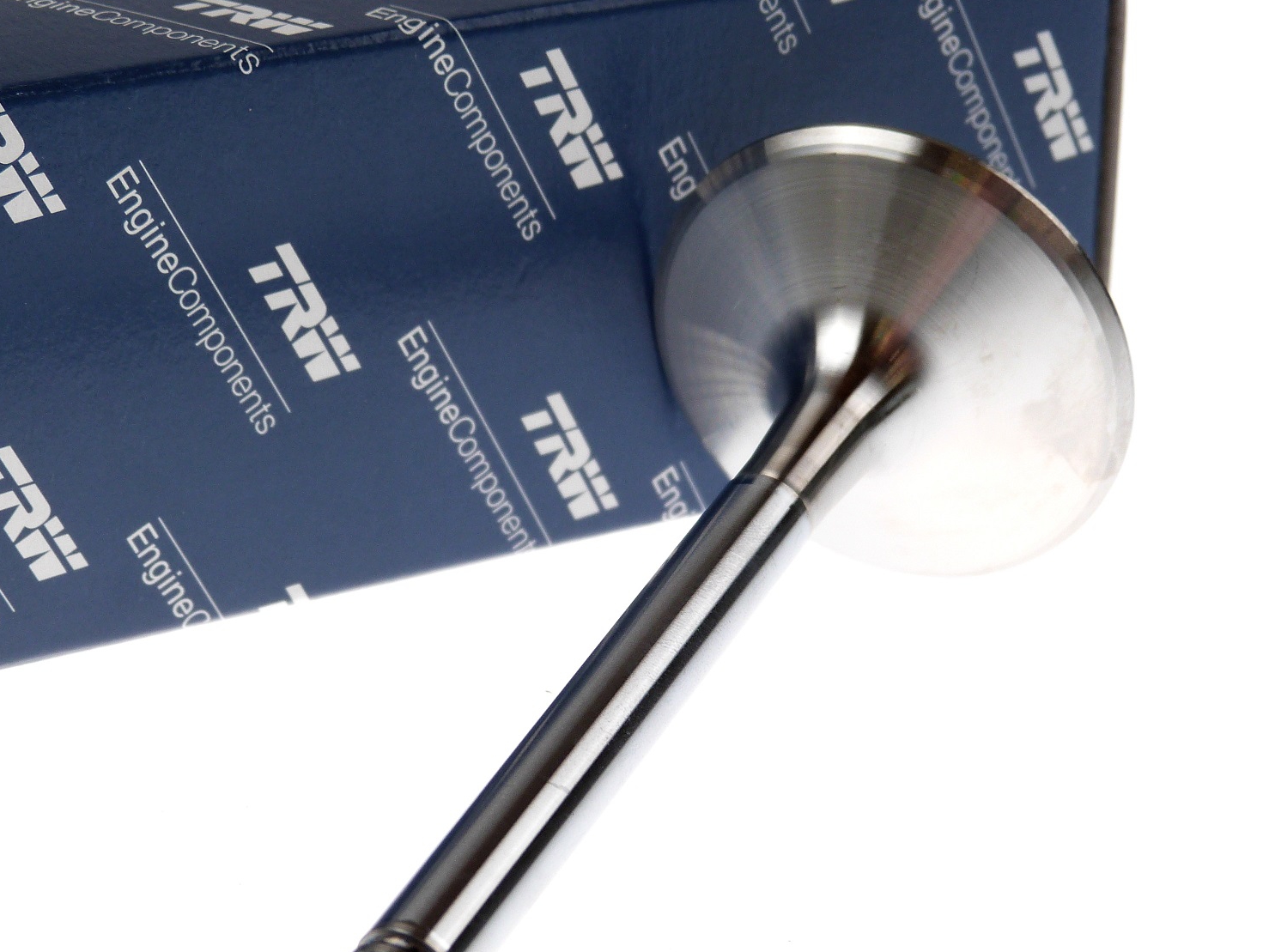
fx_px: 3373
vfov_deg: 16.0
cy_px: 629
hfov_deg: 21.3
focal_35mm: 92
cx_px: 635
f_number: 3.6
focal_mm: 12.1
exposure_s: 1/125
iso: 100
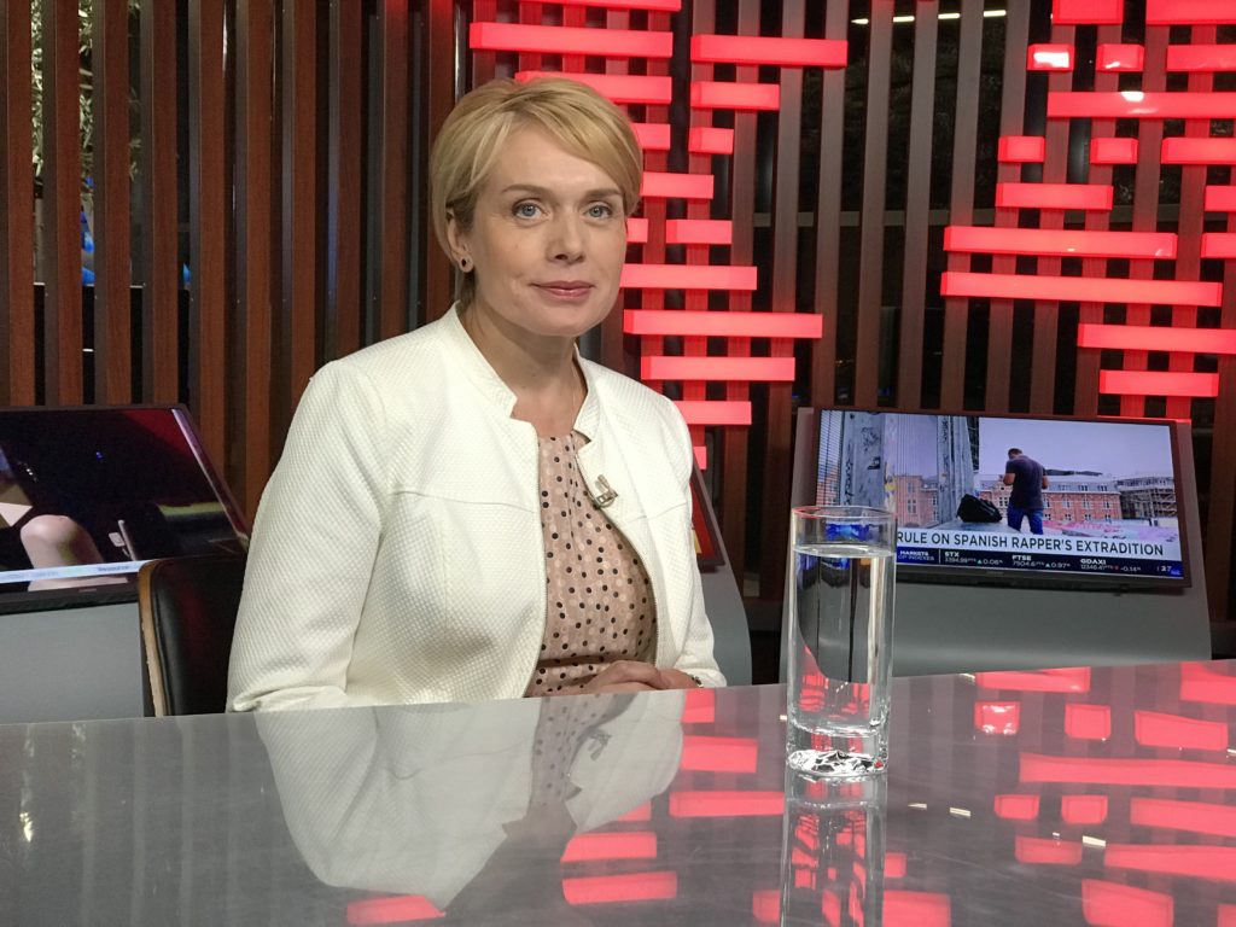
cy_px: 464
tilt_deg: -5.0
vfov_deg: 25.7
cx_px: 618
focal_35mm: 57
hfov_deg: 33.8
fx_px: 2035
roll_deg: -1.6
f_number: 2.8
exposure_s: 1/60
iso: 160
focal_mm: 6.6
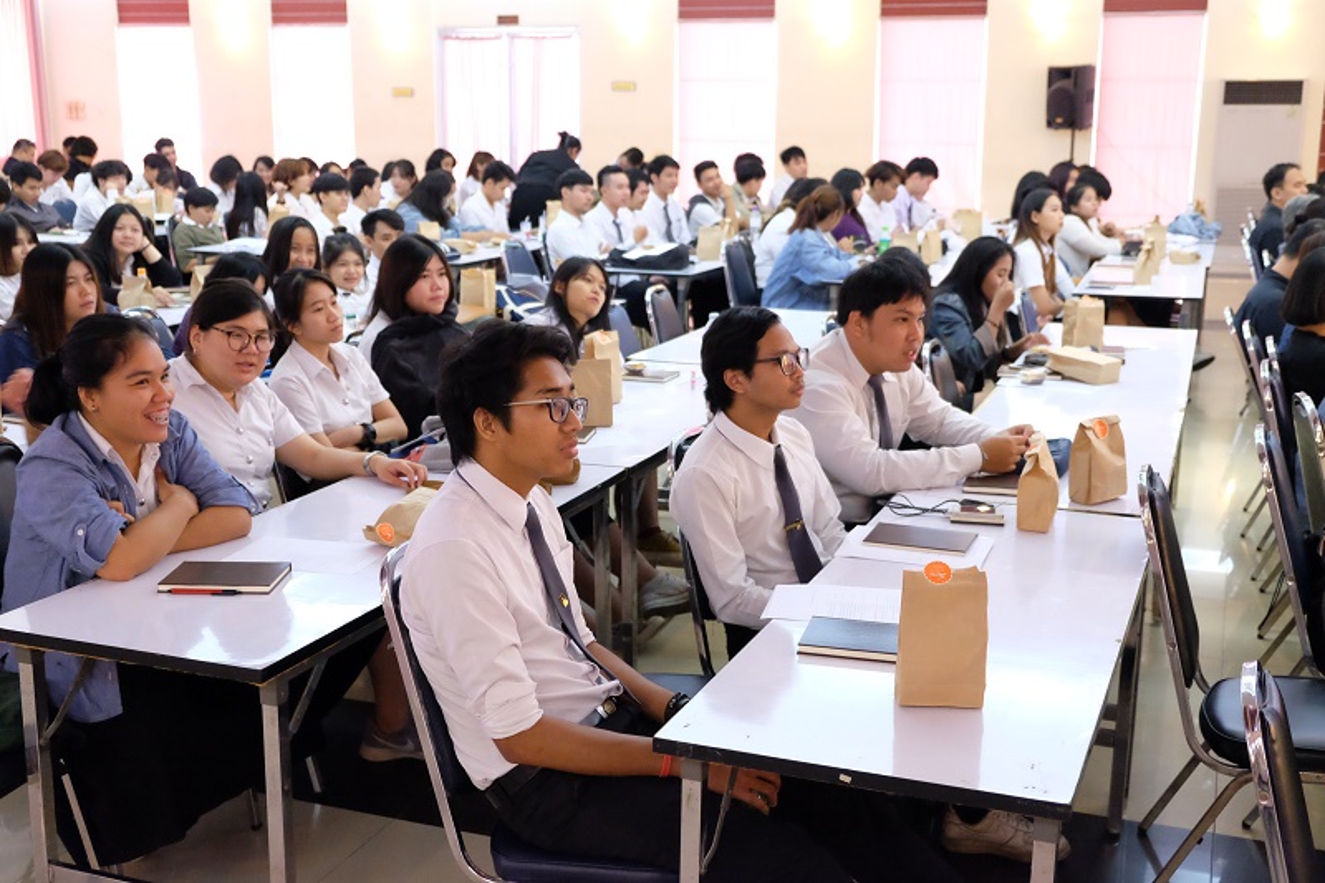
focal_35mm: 40
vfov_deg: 33.4
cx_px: 662
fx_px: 1472
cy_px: 442
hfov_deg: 48.5
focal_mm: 26.5
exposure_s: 1/50
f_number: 3.2
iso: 5000
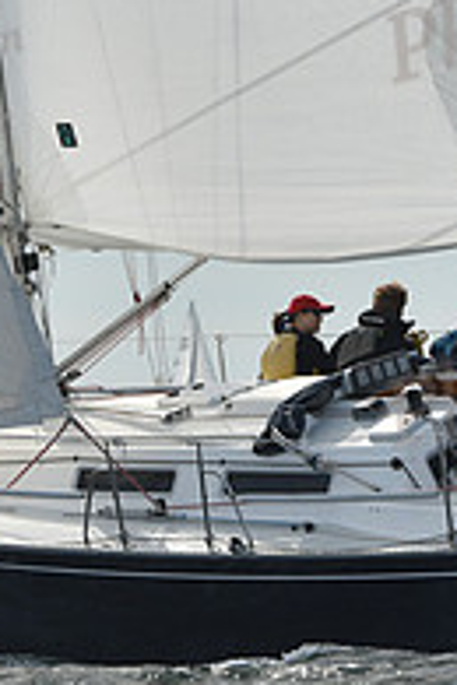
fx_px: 6245
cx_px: 207
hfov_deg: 4.2
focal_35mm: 328
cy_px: 223
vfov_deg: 6.3
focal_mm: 110
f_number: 10
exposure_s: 1/1000
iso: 320
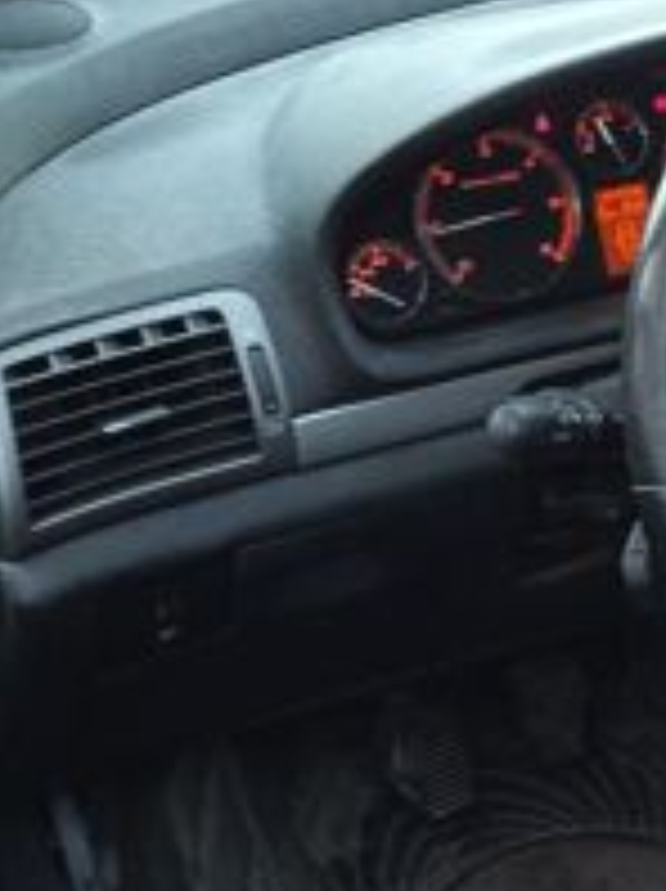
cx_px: 932
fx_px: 1748
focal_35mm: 68
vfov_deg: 28.6
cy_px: 428
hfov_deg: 19.4
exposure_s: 1/25
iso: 610
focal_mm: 3.43
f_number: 2.2
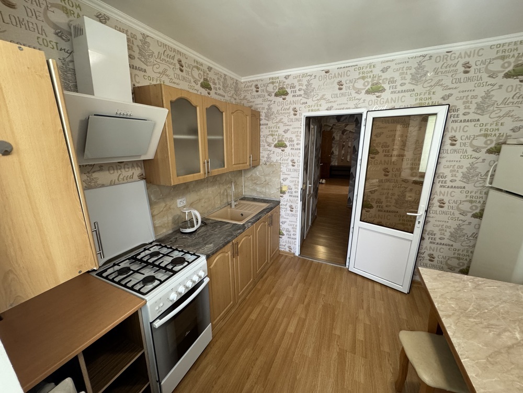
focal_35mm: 14
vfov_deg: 85.7
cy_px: 196
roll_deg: +2.1
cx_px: 262
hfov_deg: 102.1
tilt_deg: -13.6
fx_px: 212
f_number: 2.2
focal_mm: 2.22
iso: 320
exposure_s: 1/50
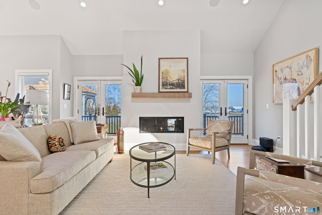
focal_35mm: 19
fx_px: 170
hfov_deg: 86.9
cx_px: 161
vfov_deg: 64.6
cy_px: 108
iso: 320
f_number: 8
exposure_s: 1/20
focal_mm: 19
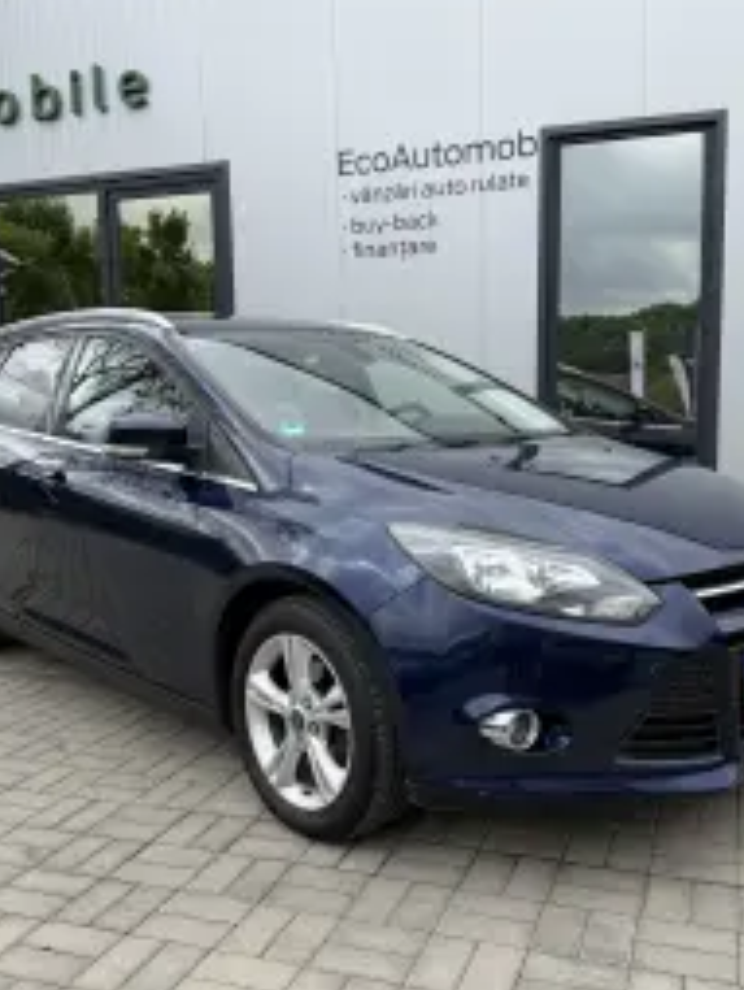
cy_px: 503
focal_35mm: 34
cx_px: 401
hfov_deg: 41.8
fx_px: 973
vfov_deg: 53.9
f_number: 1.78
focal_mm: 6.76
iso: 80
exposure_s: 1/1949
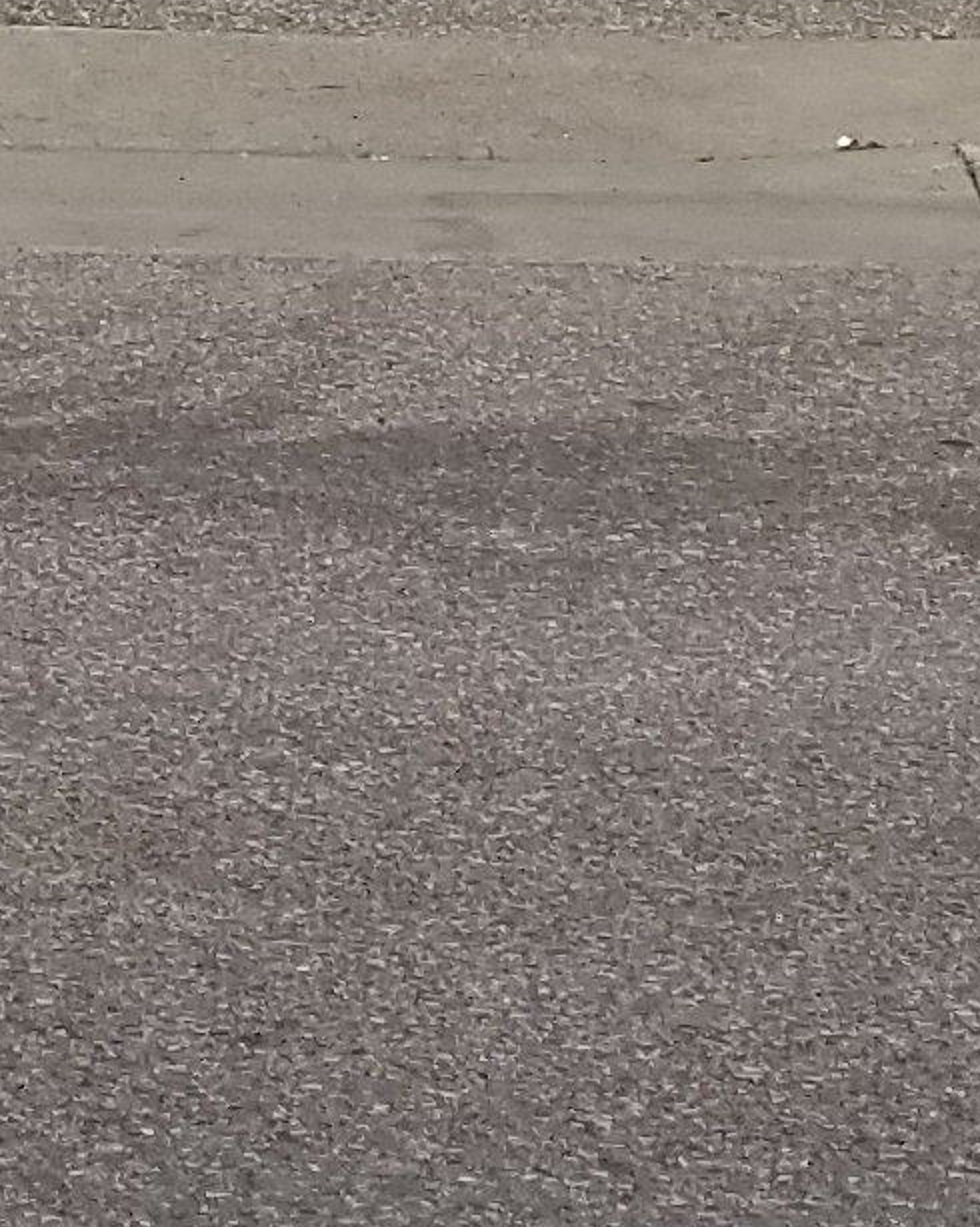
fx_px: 6058
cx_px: -448
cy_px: -1703
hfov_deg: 9.0
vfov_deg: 10.1
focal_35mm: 167
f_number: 1.7
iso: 50
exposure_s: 1/2648
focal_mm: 4.25
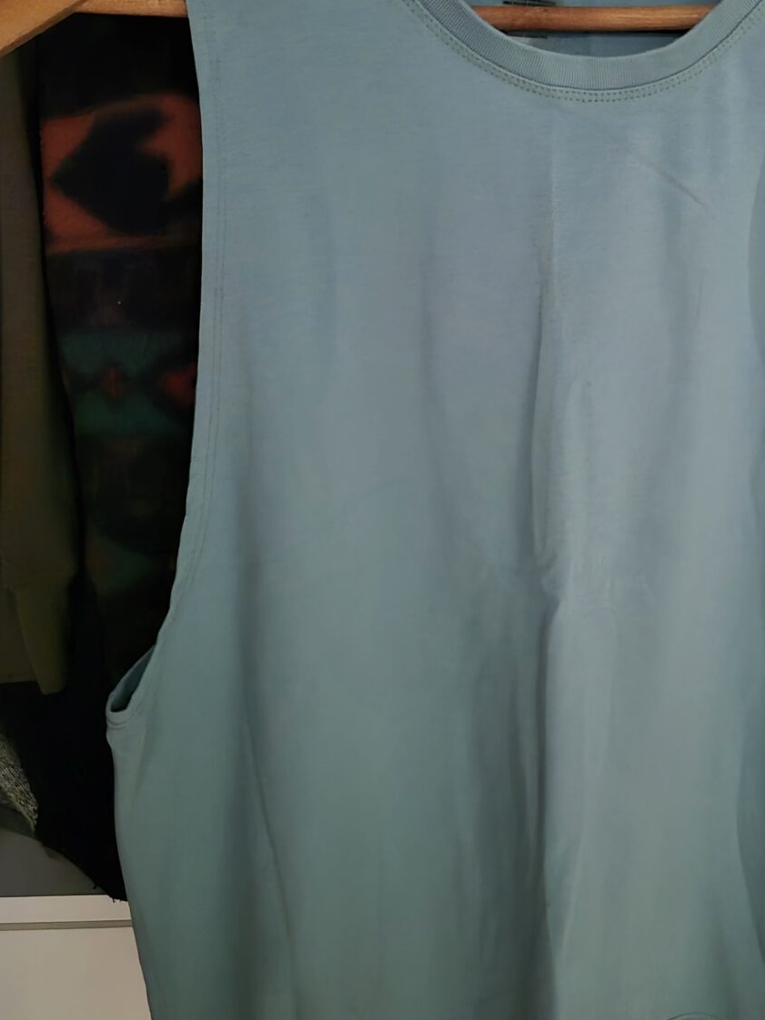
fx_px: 1238
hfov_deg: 33.4
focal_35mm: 42
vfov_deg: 44.5
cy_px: 390
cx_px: 603
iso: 2500
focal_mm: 5.4
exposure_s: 1/40
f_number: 1.8
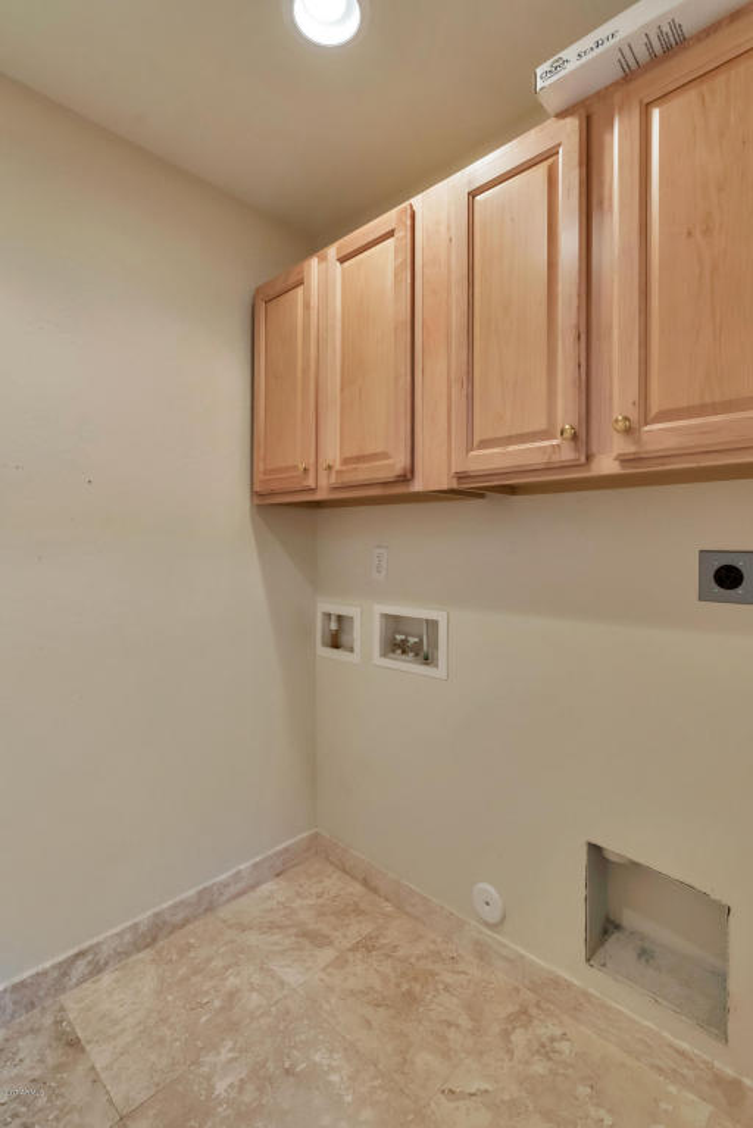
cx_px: 376
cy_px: 564
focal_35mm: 15
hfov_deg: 77.4
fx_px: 470
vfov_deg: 100.4
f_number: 6.3
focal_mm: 15
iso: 2000
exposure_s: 1/80
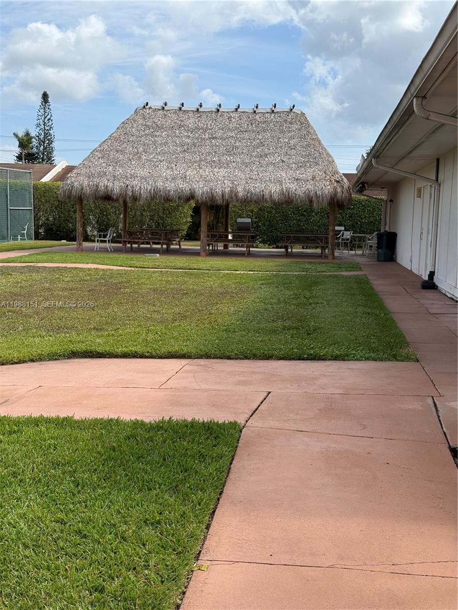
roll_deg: -1.8
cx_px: 229
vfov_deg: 39.7
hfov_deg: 30.3
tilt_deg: -5.7
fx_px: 847
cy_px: 305
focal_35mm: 48
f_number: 1.78
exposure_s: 1/5208
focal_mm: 6.76
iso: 80
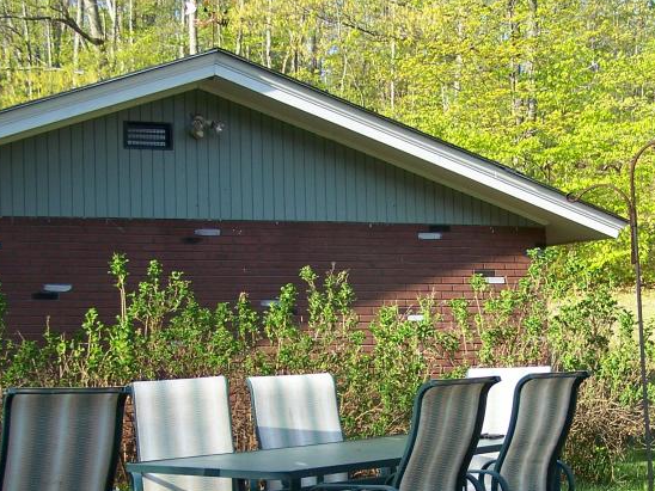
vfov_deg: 20.5
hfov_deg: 27.3
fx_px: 1343
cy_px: 398
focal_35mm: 71
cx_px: 404
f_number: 2.8
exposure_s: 1/320
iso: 80
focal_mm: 6.3
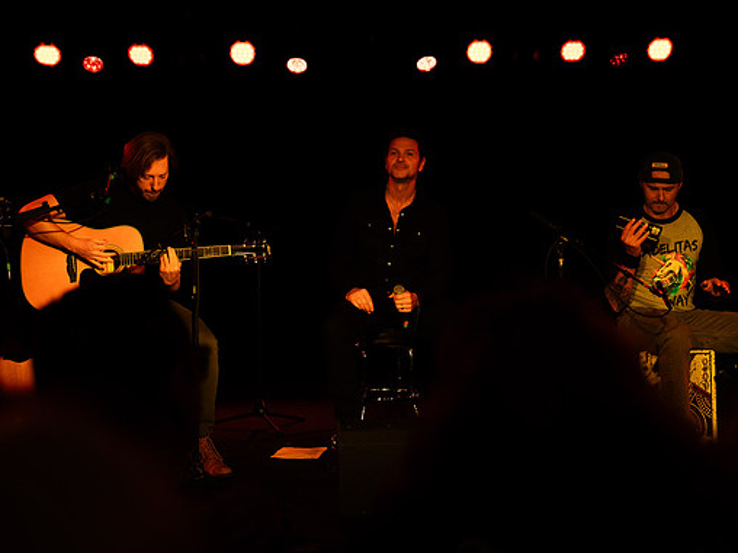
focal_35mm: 53
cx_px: 362
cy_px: 256
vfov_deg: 27.5
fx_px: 1130
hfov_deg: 36.2
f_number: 3.5
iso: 1600
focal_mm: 42.1
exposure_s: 1/320
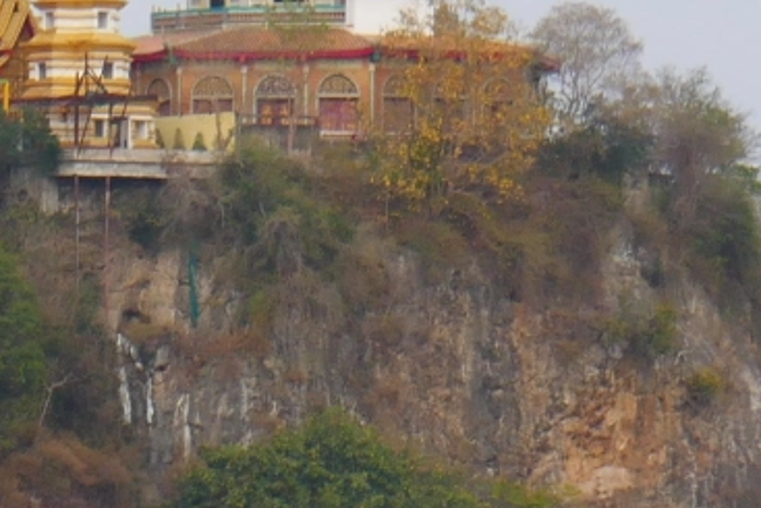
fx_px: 12963
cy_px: 289
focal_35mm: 613
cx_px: -601
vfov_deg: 2.2
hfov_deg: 3.3
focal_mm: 32.8
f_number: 8
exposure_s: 1/125
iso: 125
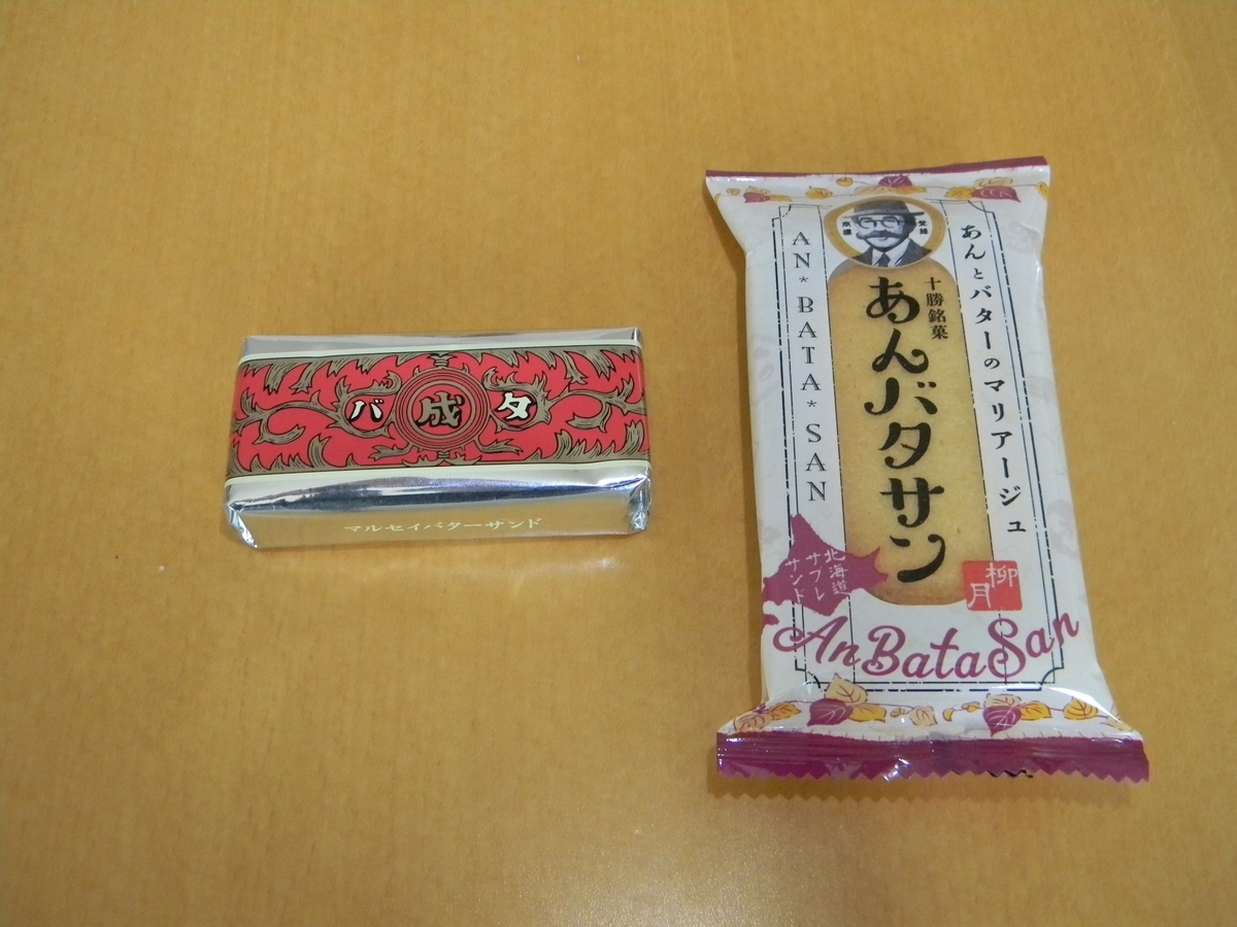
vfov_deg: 39.7
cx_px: 618
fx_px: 1286
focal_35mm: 36
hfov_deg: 51.4
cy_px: 464
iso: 400
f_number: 3.7
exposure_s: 1/10.5
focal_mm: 6.4
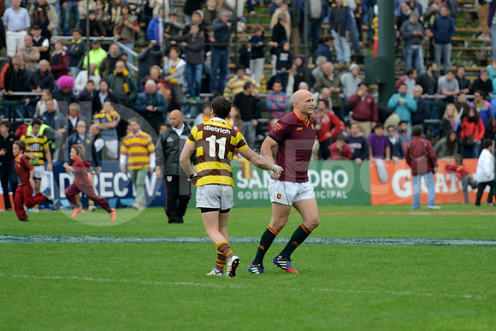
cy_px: 166
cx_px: 248
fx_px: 2687
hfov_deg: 10.5
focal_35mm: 195
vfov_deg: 7.0
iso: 1000
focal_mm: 195
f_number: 2.8
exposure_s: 1/500
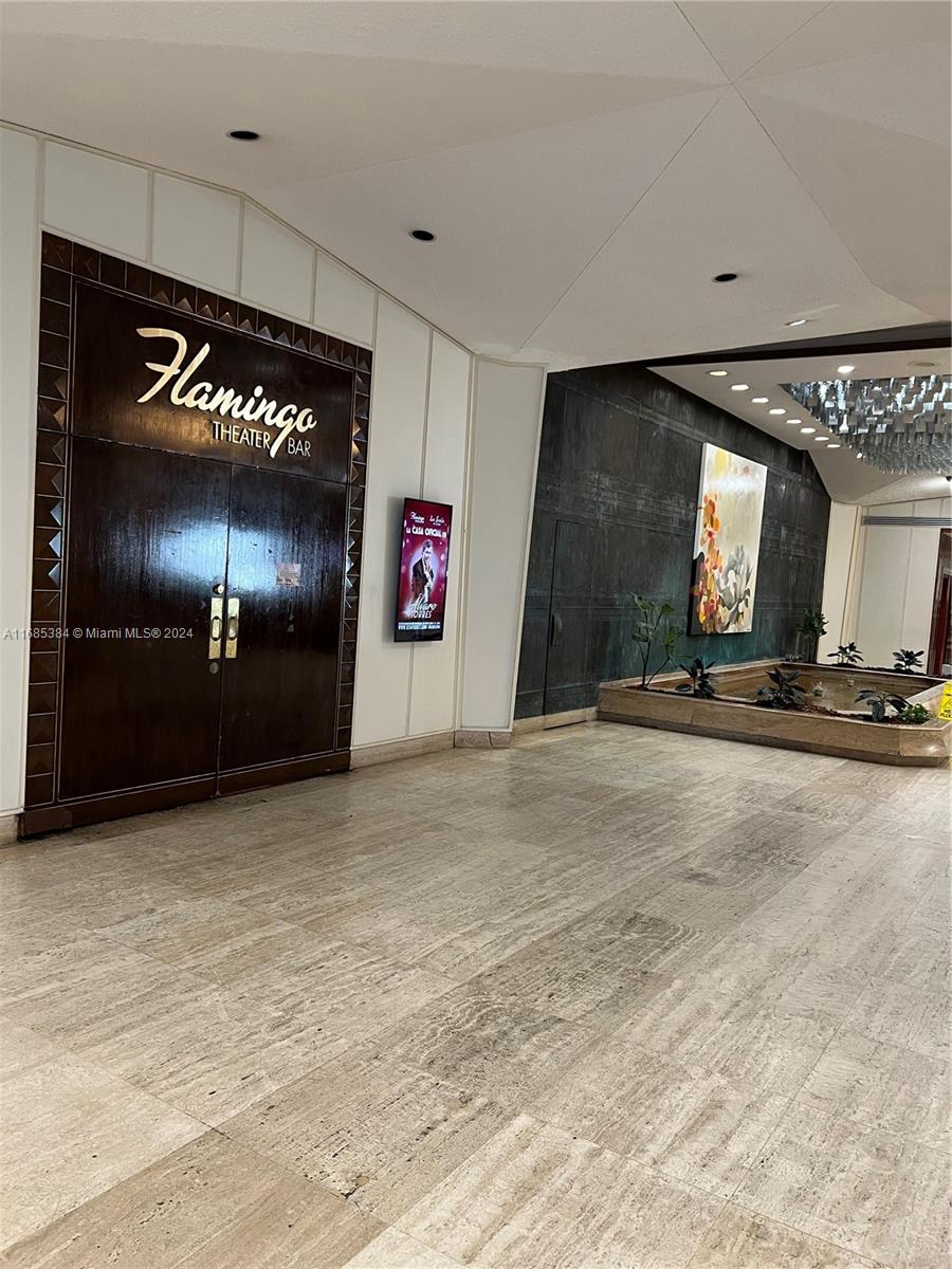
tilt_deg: -3.4
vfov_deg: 67.3
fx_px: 953
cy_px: 634
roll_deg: -4.2
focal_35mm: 26
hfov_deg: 53.1
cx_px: 476
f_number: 1.5
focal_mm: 5.7
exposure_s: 1/60
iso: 250
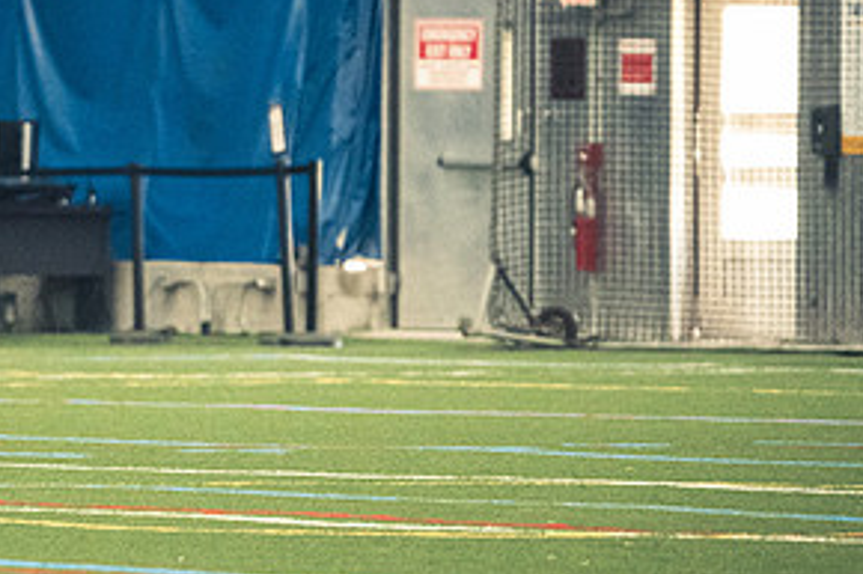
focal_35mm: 600
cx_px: 21
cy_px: 345
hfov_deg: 3.4
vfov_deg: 2.3
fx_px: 14375
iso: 12800
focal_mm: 200
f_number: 2.8
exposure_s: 1/500
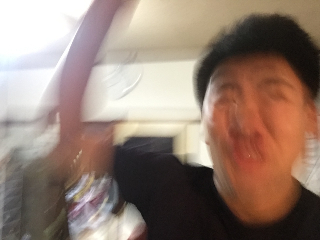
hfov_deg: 58.4
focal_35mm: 31
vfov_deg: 45.4
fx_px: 287
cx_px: 160
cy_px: 120
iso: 320
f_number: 2.2
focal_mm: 2.65
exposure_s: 1/15
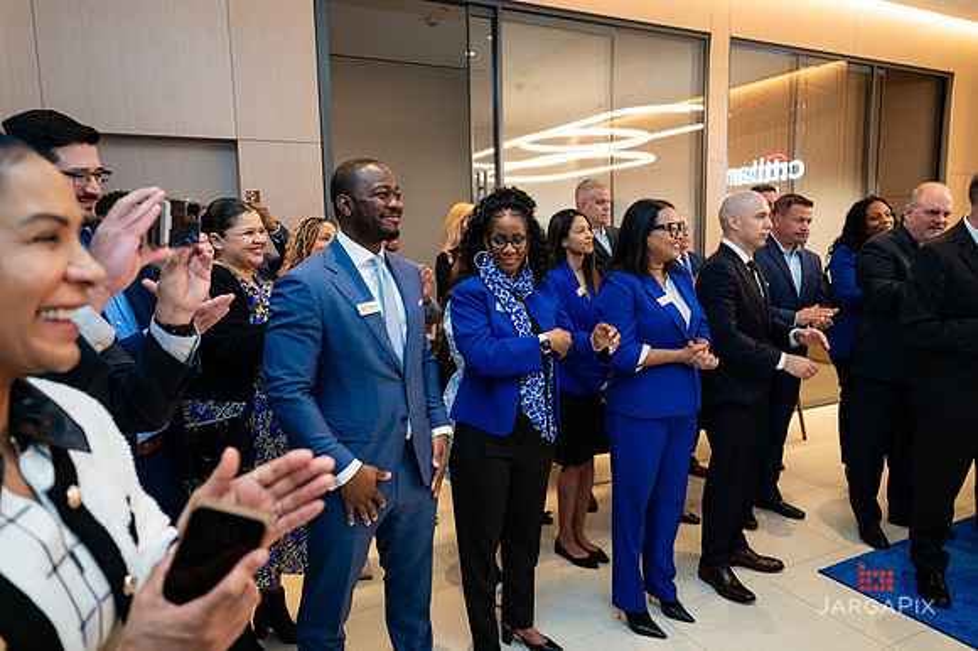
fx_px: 657
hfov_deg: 73.3
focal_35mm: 24
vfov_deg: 52.7
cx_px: 489
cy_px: 326
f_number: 3.2
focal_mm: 24
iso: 500
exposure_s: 1/200
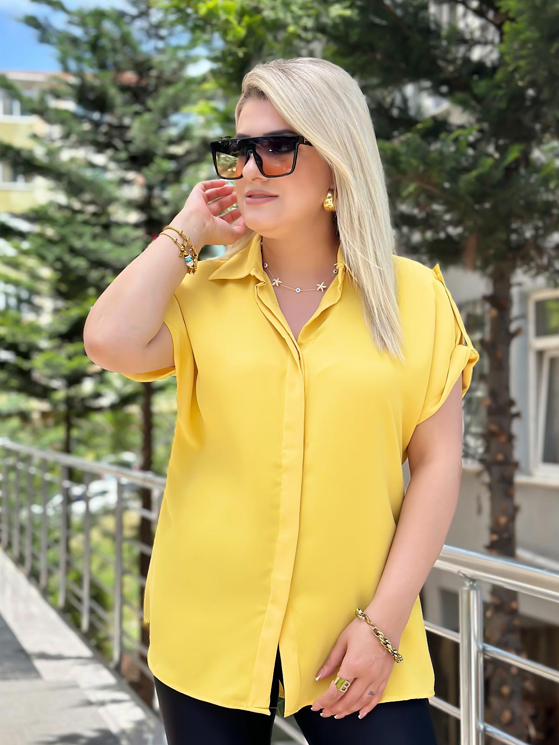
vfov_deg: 39.7
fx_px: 1034
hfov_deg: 30.3
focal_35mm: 48
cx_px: 280
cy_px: 372
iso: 80
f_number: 1.8
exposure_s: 1/1400
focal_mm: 6.86
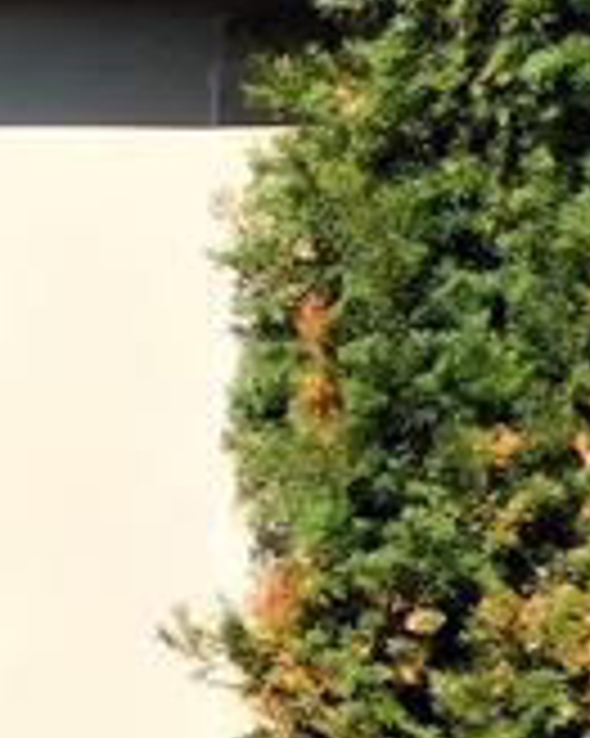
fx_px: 7843
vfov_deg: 5.4
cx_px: -1234
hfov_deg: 4.2
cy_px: 450
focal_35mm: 359
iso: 125
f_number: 4
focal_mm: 10.4
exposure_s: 1/800
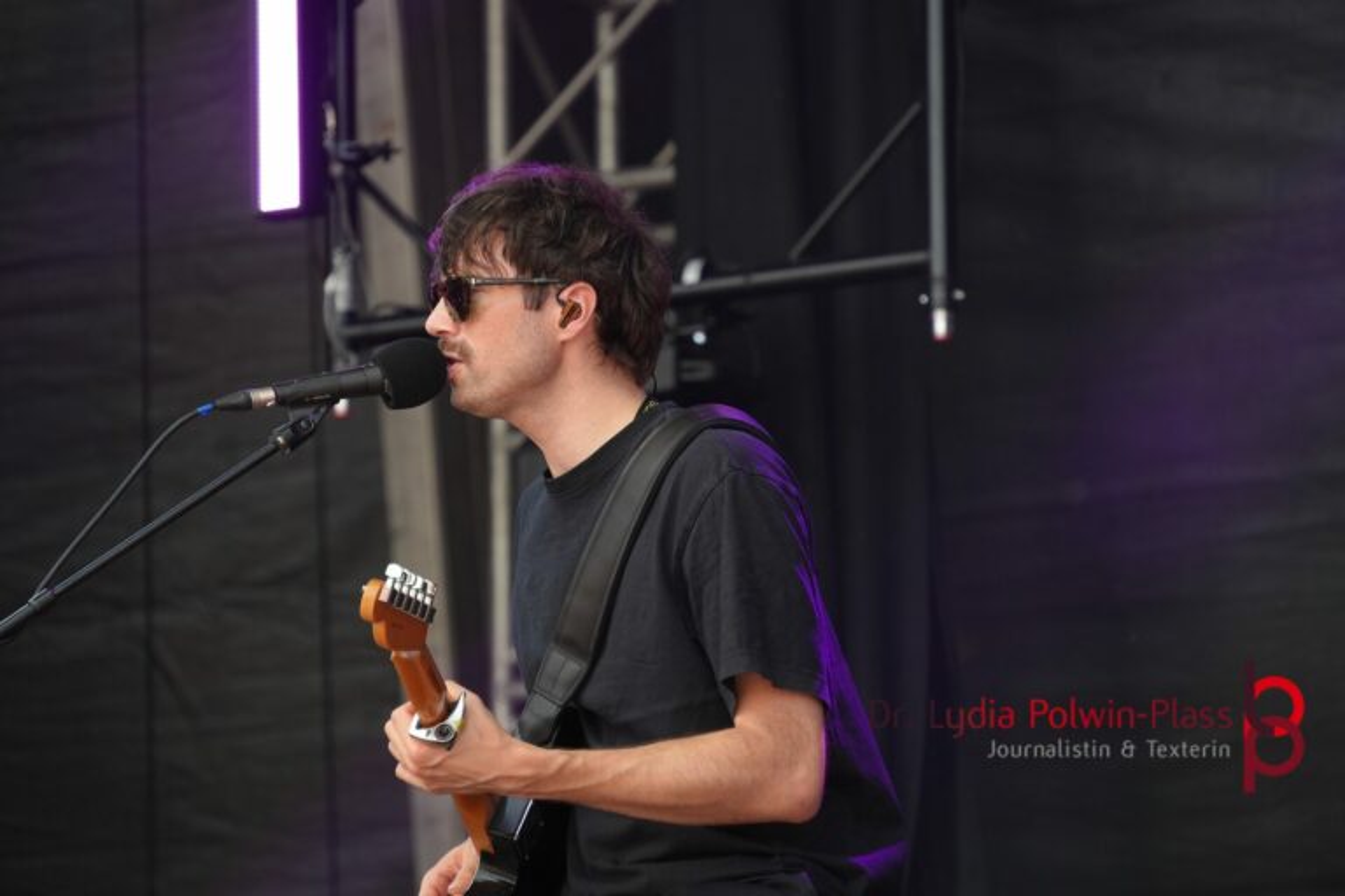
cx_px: 672
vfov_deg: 4.8
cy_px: 448
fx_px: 10759
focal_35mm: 288
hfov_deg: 7.2
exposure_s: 1/320
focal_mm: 192
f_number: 6.3
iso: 320
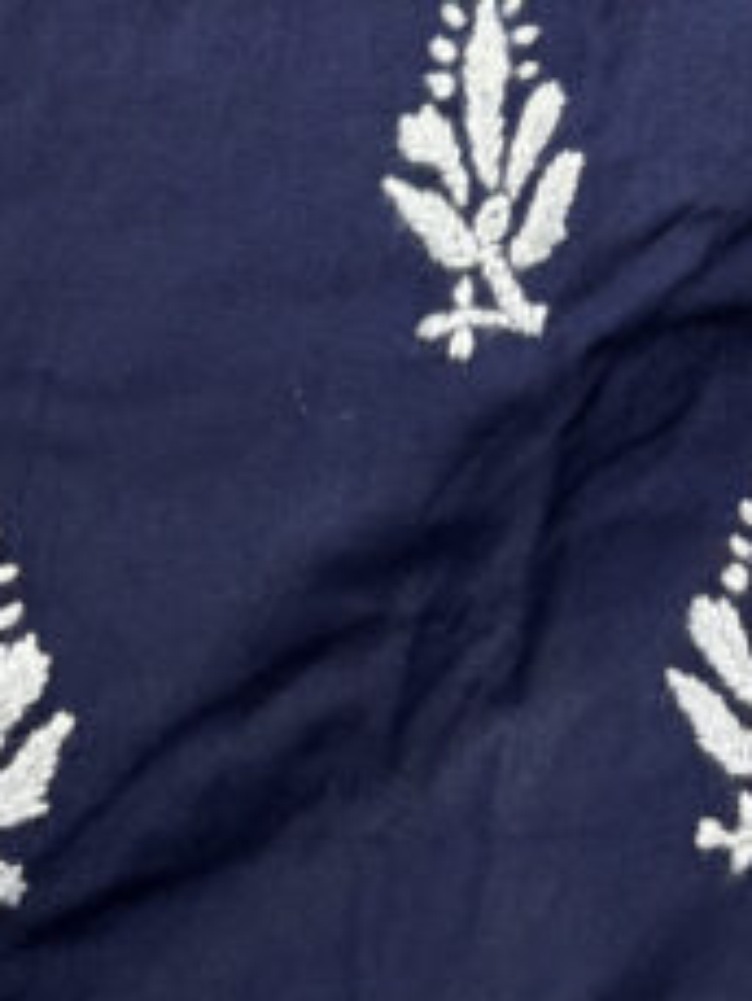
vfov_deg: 16.4
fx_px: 3067
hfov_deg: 13.7
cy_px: -619
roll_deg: +5.0
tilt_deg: -14.2
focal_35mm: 106
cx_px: 822
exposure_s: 1/50
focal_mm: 5.96
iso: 250
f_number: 1.6
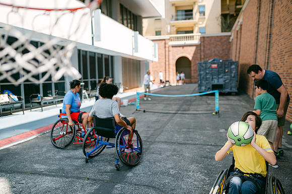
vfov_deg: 37.8
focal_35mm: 35
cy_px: 97
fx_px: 284
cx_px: 146
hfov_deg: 54.5
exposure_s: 1/2000
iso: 100
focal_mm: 35
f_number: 2
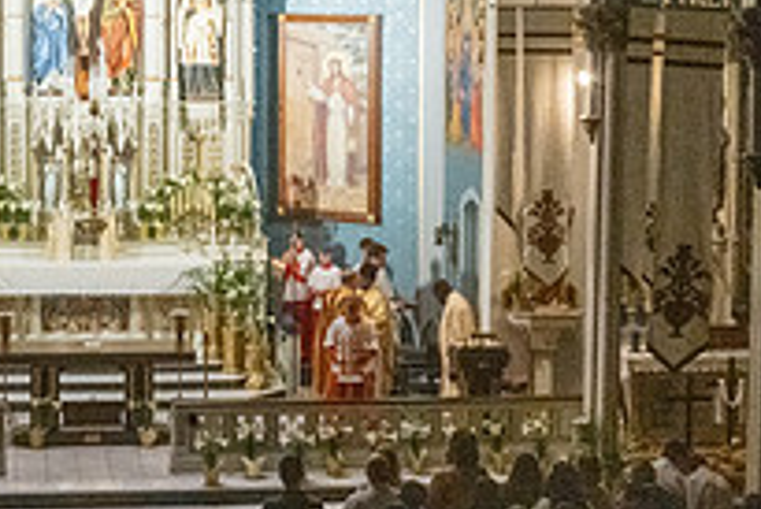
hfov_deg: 21.4
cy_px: 100
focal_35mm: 95
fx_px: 2010
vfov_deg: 14.3
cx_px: 256
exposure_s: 1/40
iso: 8000
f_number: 20
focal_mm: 32
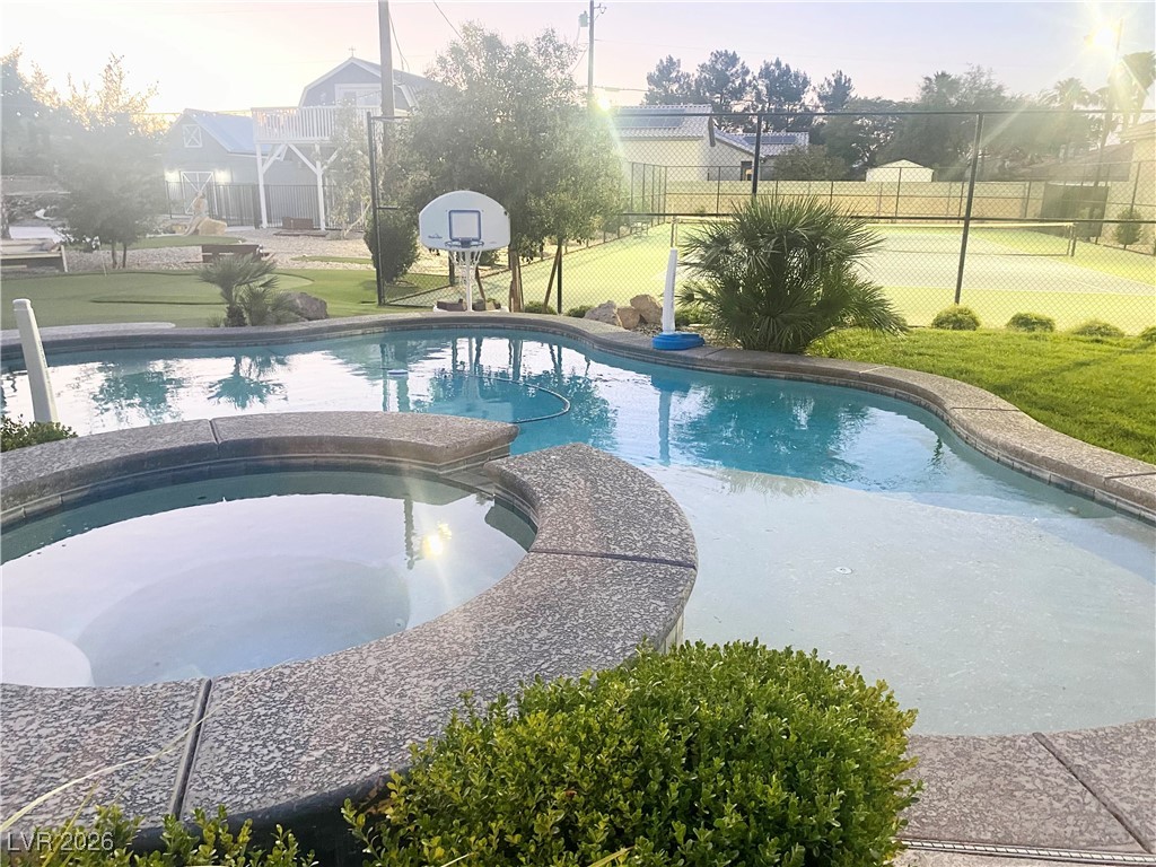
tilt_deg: -15.5
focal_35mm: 26
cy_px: 434
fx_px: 868
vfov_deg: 53.1
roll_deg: +0.0
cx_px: 578
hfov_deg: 67.3
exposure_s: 1/40
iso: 400
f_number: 1.8
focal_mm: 4.25
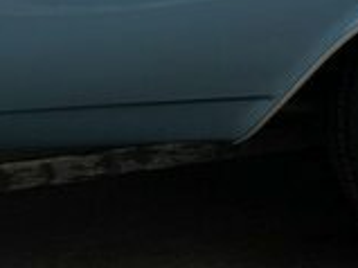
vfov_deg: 7.6
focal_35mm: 189
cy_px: -229
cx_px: 770
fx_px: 1953
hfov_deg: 9.6
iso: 45
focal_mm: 5.43
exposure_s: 1/406
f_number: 1.89
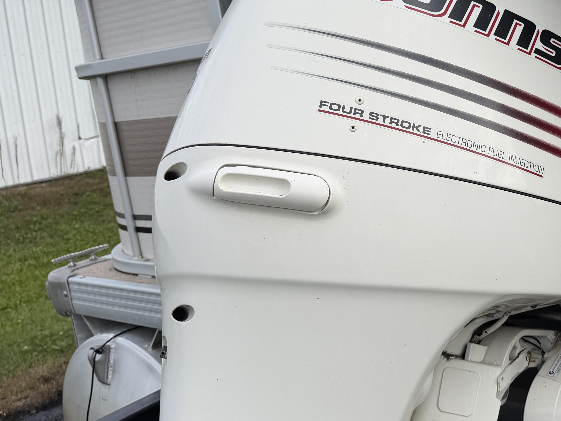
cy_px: 161
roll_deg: +4.0
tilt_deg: -13.9
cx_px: 470
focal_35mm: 44
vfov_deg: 32.7
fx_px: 713
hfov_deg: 40.7
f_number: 1.78
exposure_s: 1/3145
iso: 80
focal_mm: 6.76
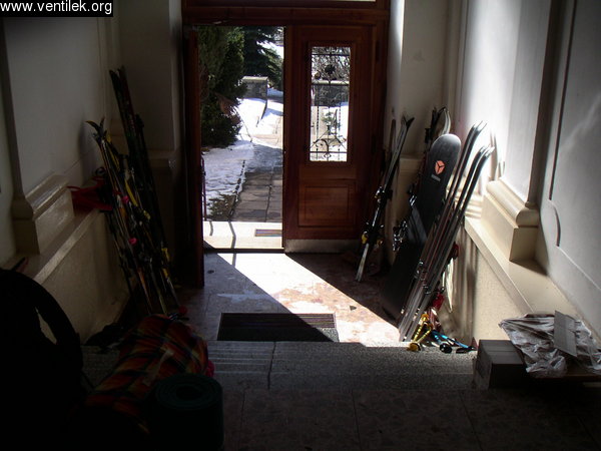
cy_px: 226
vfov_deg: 37.7
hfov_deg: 49.0
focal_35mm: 38
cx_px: 300
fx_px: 660
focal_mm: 6
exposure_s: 1/380
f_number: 2.8
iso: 50
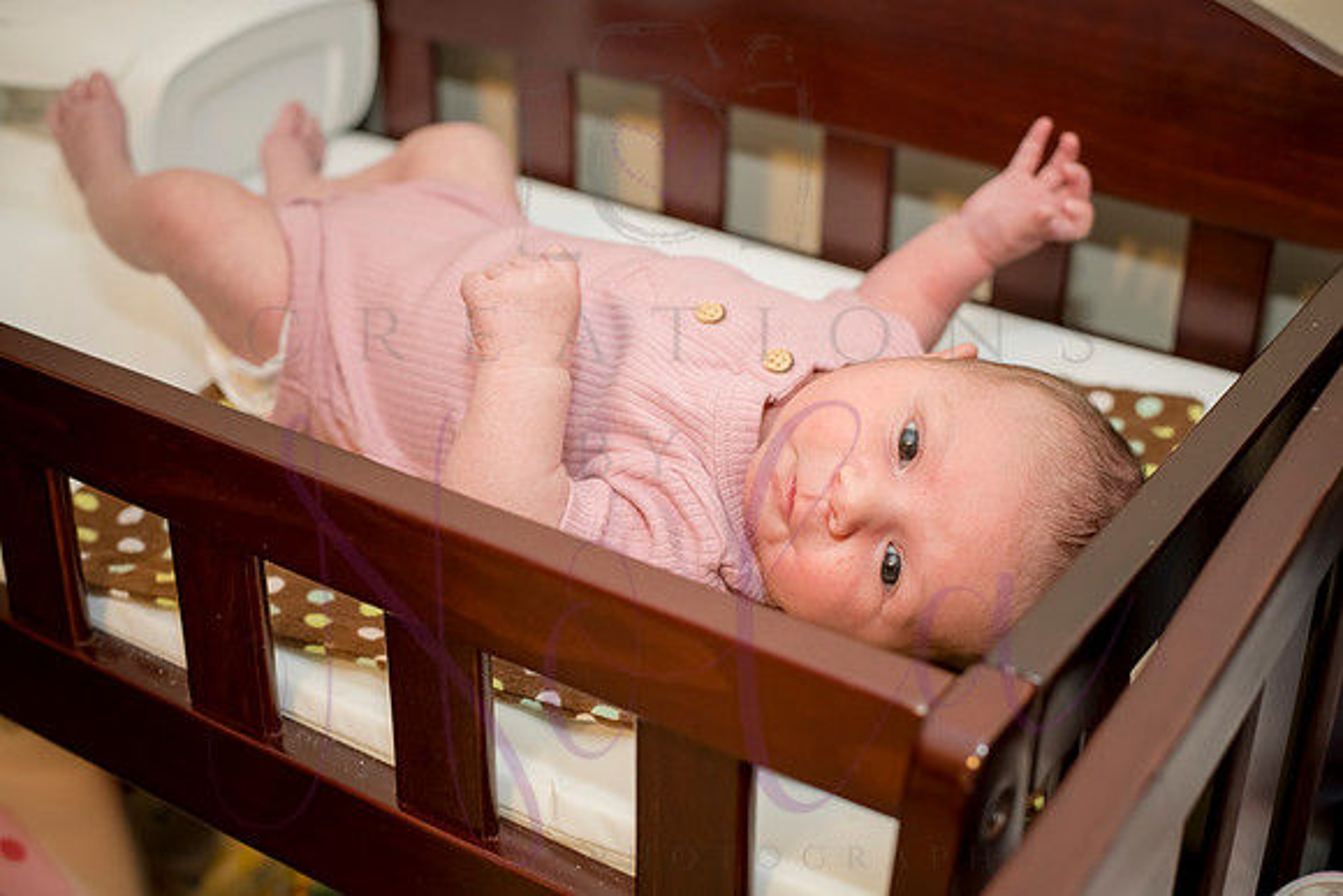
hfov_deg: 39.6
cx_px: 672
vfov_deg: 27.0
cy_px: 448
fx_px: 1866
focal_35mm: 50
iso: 800
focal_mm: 50
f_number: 4
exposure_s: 1/60
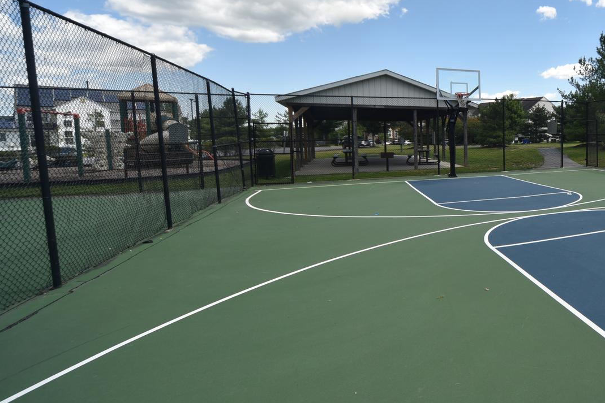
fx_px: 387
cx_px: 551
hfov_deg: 62.9
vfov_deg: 54.8
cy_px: 167
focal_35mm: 23
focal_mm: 12
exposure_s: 1/400
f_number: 10
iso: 200
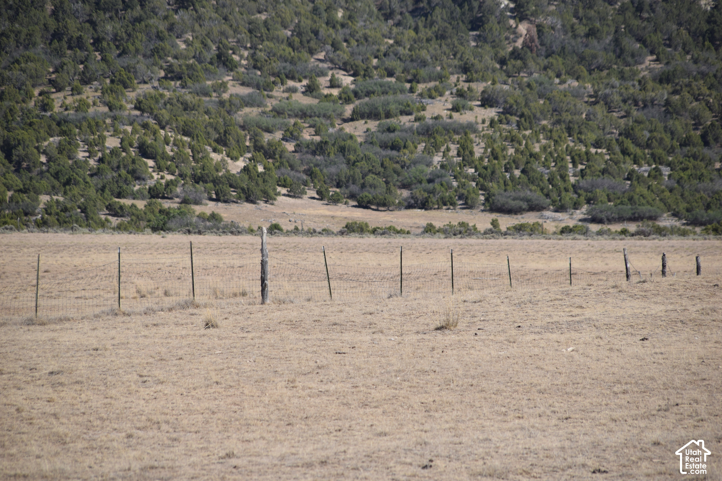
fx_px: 5565
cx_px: 361
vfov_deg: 5.0
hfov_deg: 7.4
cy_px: 240
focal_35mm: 278
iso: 100
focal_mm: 185
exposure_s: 1/500
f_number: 6
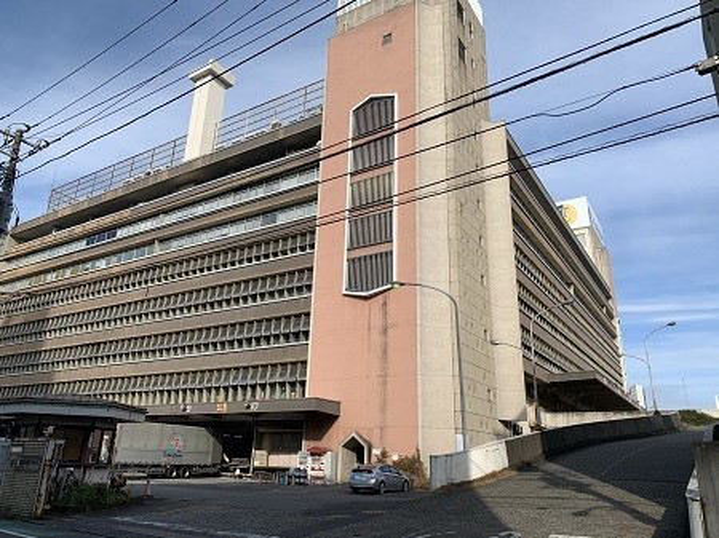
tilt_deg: +18.9
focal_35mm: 26
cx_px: 360
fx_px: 540
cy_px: 269
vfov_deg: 53.0
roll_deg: -1.6
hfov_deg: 67.3
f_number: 1.8
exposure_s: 1/2364
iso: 25
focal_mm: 4.25
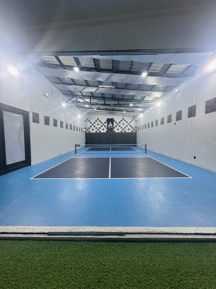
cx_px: 108
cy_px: 144
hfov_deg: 85.7
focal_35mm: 14
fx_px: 116
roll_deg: +0.2
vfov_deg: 102.1
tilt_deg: -3.4
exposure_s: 1/60
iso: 200
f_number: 2.2
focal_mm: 2.22
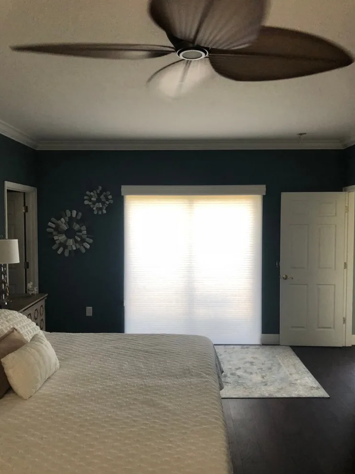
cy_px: 245
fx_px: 396
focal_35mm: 29
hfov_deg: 48.2
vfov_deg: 61.6
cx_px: 180
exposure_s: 1/30
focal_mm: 3.99
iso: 32
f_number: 1.8
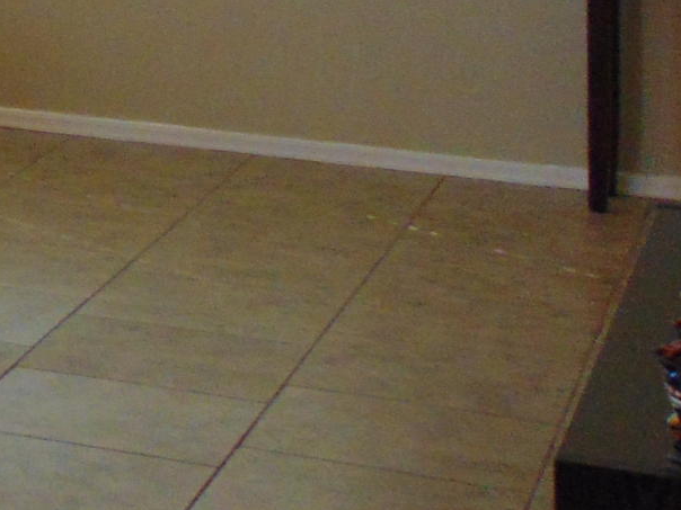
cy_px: -491
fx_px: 2931
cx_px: -910
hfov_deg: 11.2
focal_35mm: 149
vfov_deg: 9.4
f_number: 3.1
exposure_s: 1/40
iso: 200
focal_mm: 5.4
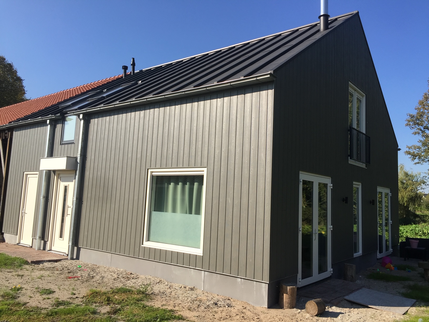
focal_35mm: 29
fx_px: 359
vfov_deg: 48.2
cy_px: 161
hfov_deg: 61.7
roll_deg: -3.4
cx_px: 214
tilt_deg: +5.4
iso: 32
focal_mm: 4.15
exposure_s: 1/1582
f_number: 2.2
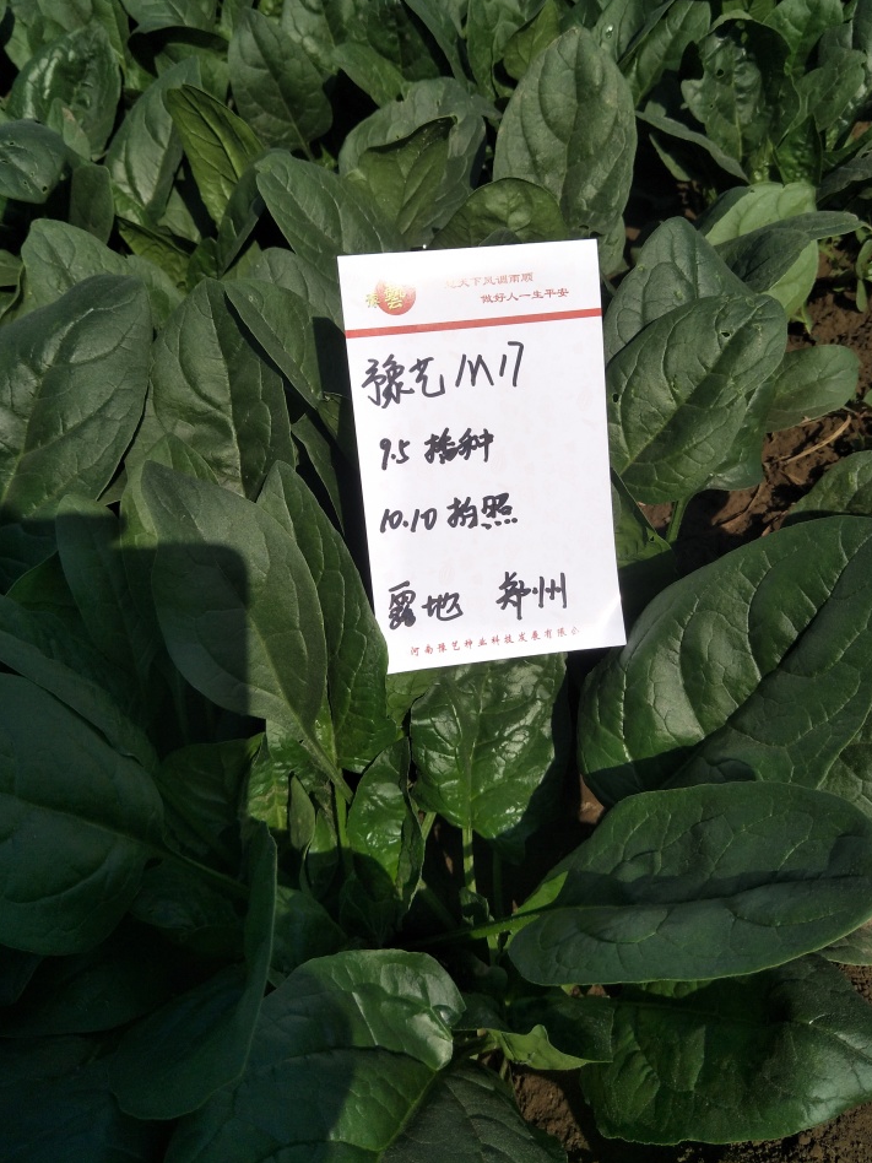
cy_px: 517
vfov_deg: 65.1
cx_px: 466
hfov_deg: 51.3
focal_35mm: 27
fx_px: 907
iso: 36
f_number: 1.7
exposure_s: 1/3137
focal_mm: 4.1
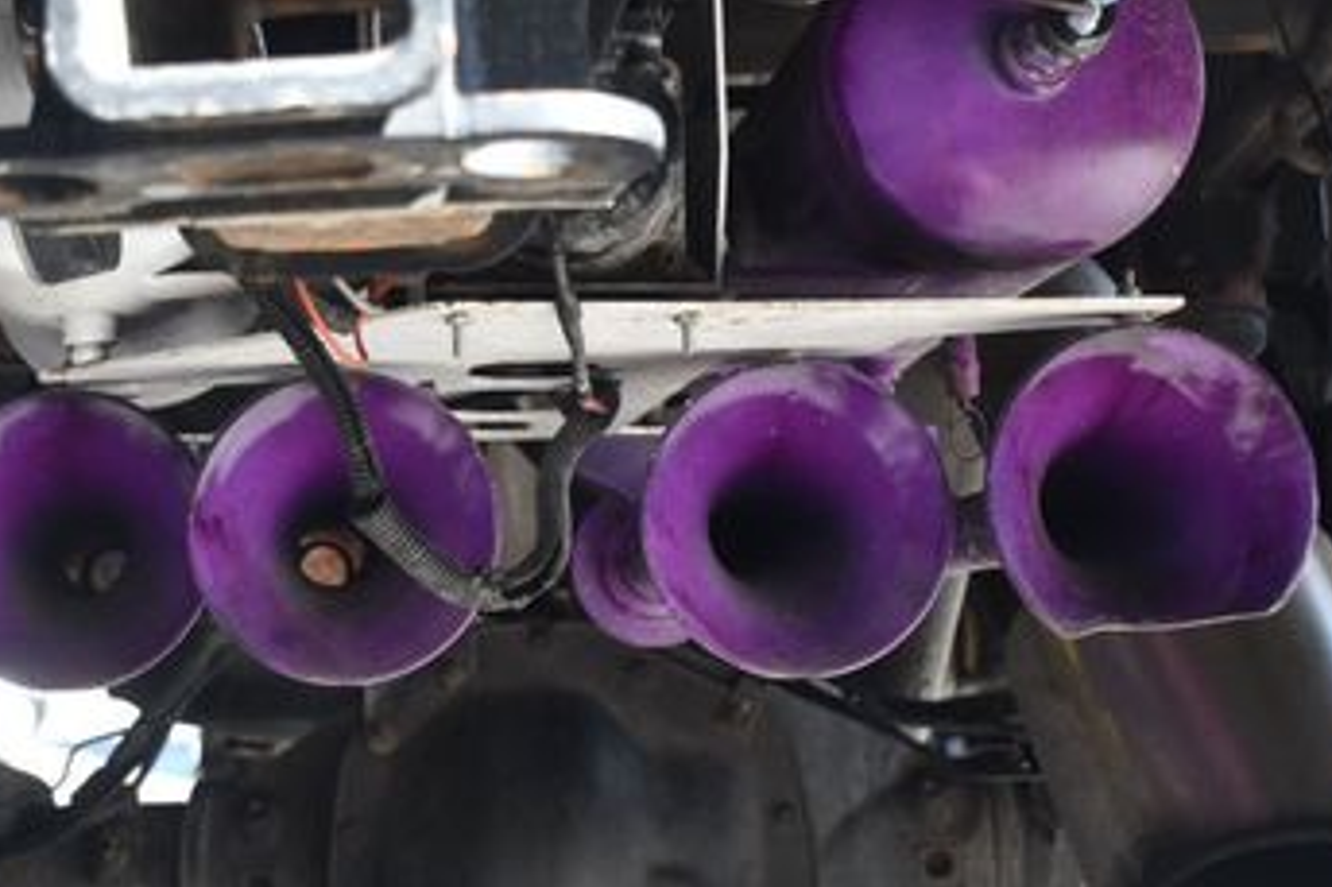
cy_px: 383
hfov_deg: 30.0
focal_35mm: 67
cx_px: 523
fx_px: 2478
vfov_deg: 20.3
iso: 400
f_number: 3.8
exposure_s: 1/250
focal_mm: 24
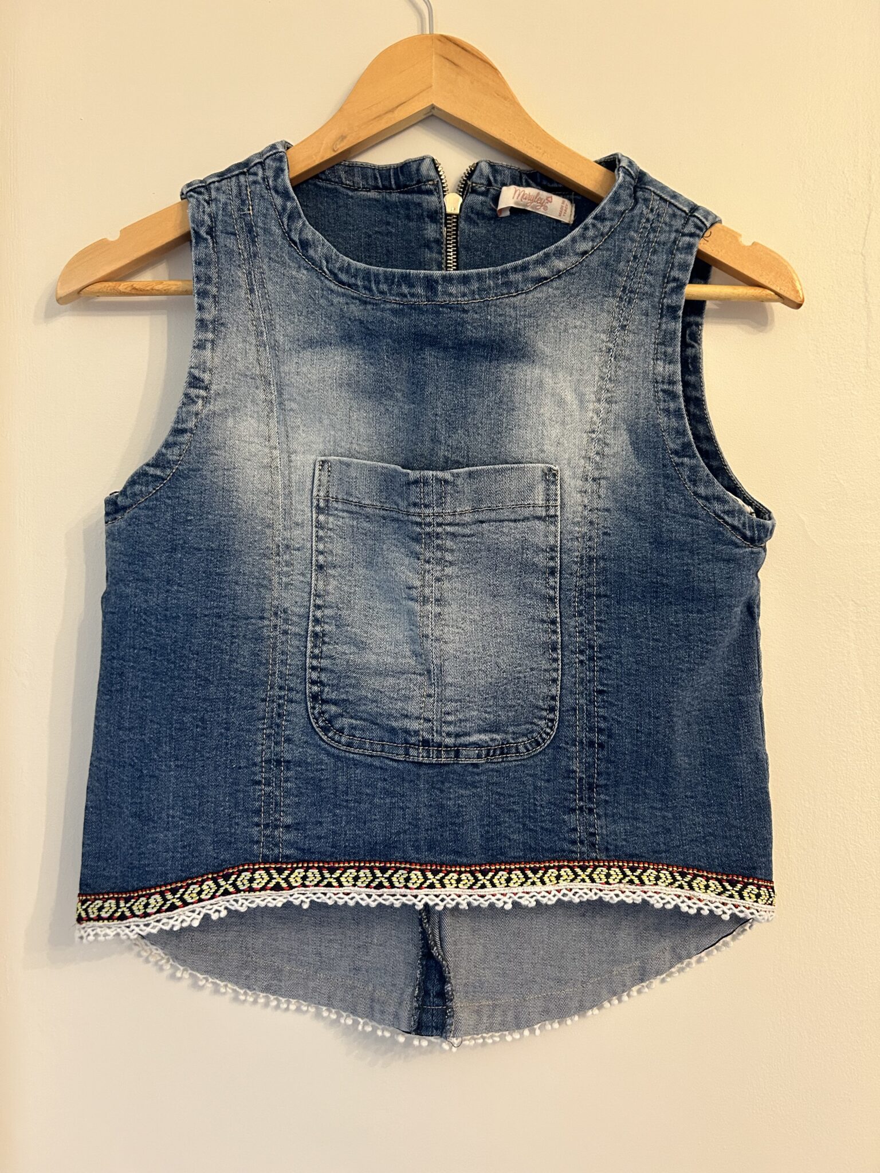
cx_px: 440
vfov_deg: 67.3
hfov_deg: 53.1
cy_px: 586
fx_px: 881
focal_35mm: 26
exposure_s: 1/60
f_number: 1.5
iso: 320
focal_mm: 5.7
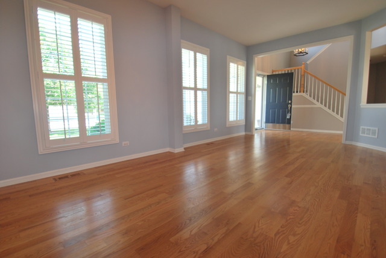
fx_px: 185
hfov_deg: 92.4
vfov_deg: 69.8
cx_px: 193
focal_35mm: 17
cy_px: 129
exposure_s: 1/80
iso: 200
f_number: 3.8
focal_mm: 11.5
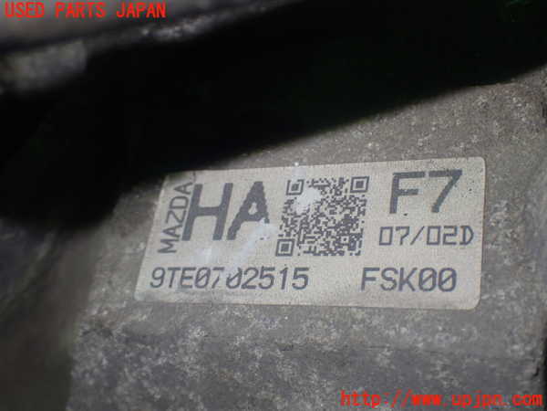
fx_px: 743
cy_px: 206
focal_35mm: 47
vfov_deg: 30.9
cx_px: 274
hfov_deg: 40.4
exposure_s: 1/50
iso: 250
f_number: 3.1
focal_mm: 8.4
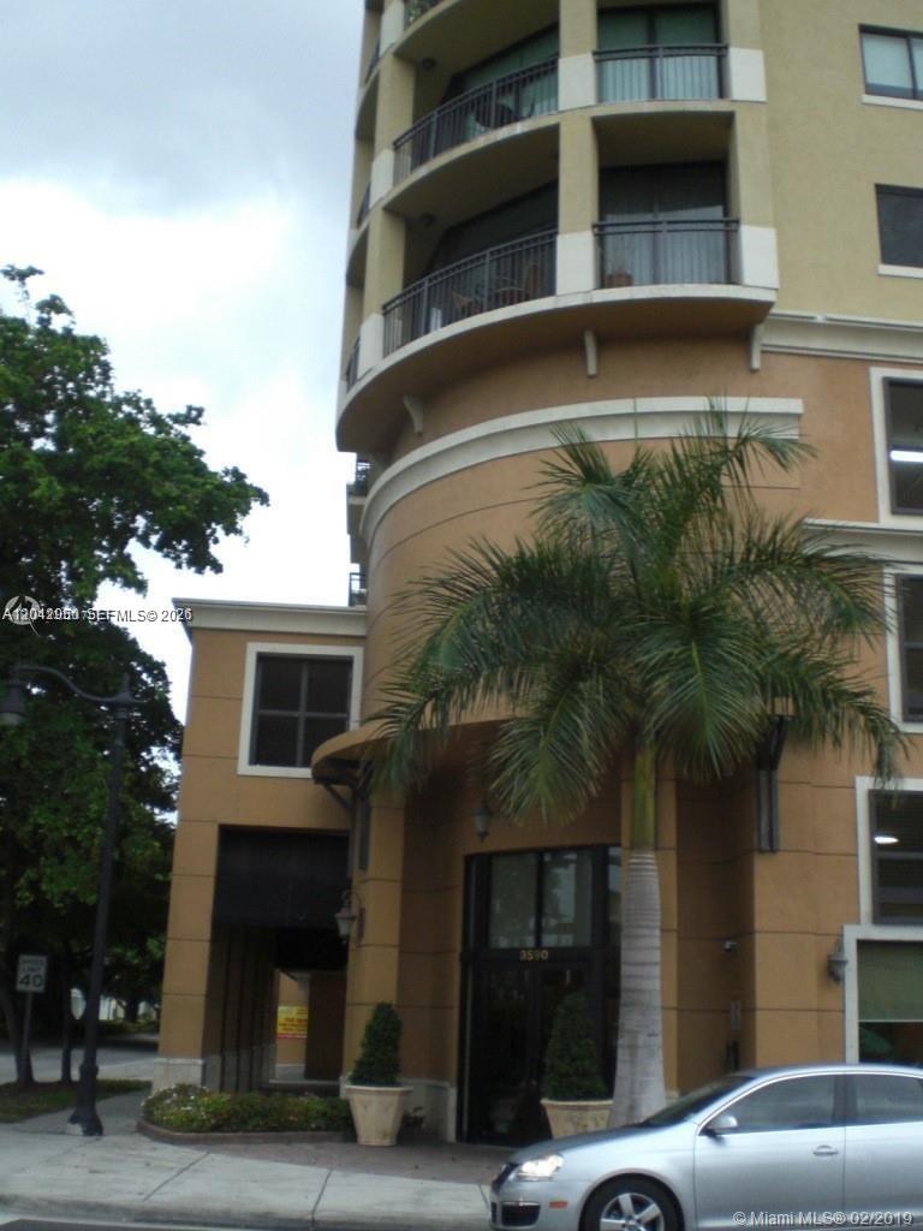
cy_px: 616
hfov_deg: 37.7
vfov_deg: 49.0
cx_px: 462
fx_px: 1351
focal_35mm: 38
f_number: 3.1
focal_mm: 6.3
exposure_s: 1/60
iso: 200
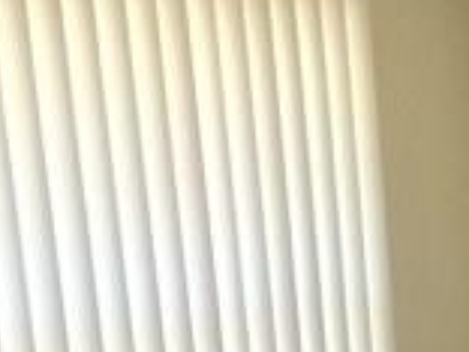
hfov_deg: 15.6
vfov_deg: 11.3
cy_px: 692
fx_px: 1612
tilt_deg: -17.2
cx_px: 637
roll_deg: +0.1
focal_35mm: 119
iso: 64
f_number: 2.2
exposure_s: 1/30
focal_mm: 4.15
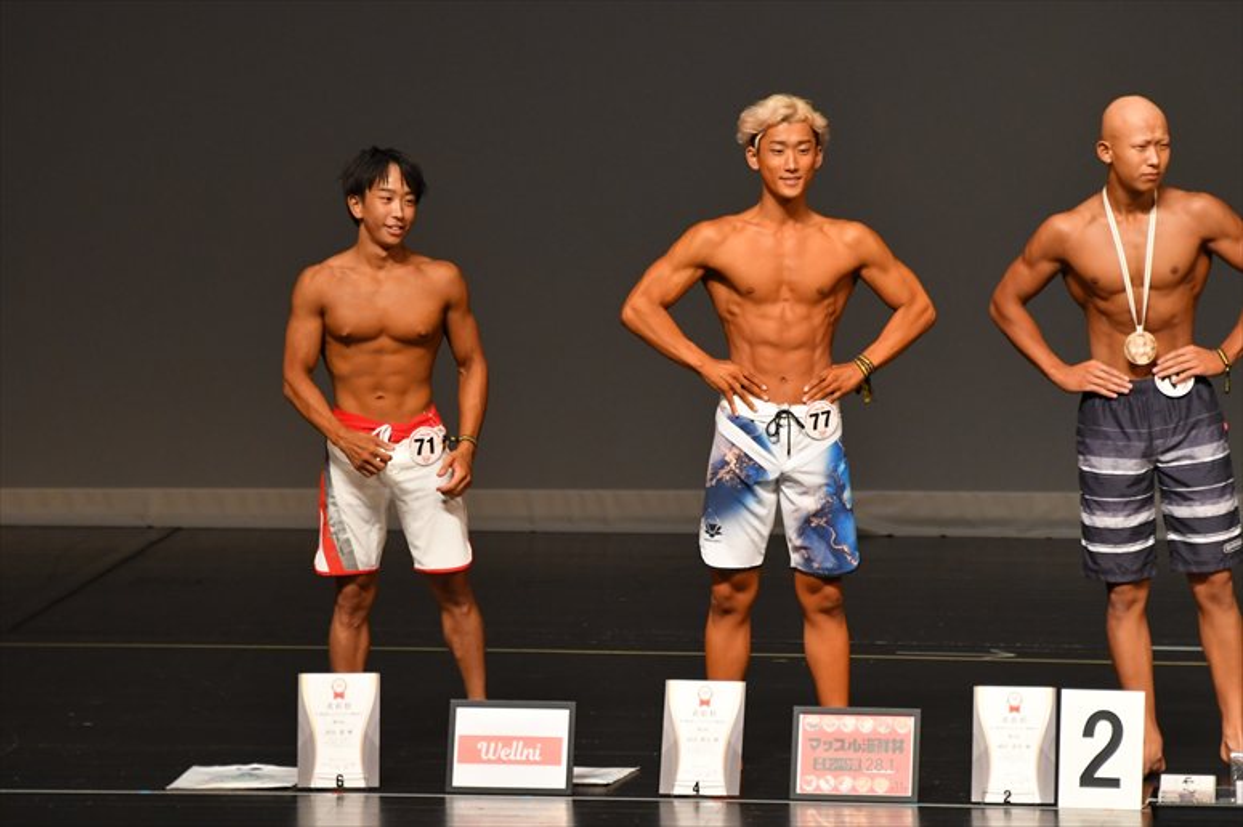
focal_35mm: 315
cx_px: 622
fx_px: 10871
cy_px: 414
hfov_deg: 6.5
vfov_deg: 4.4
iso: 2000
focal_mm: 210
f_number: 5.6
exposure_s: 1/400
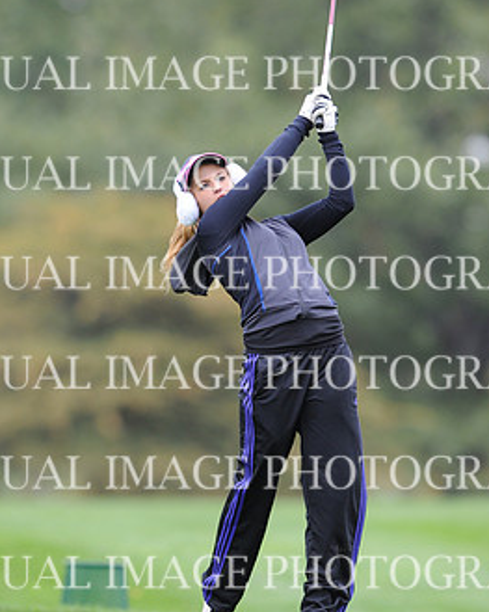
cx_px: 251
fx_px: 11963
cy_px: 322
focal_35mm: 661
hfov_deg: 2.3
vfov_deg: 2.9
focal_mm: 400
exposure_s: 1/2000
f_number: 4
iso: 1000
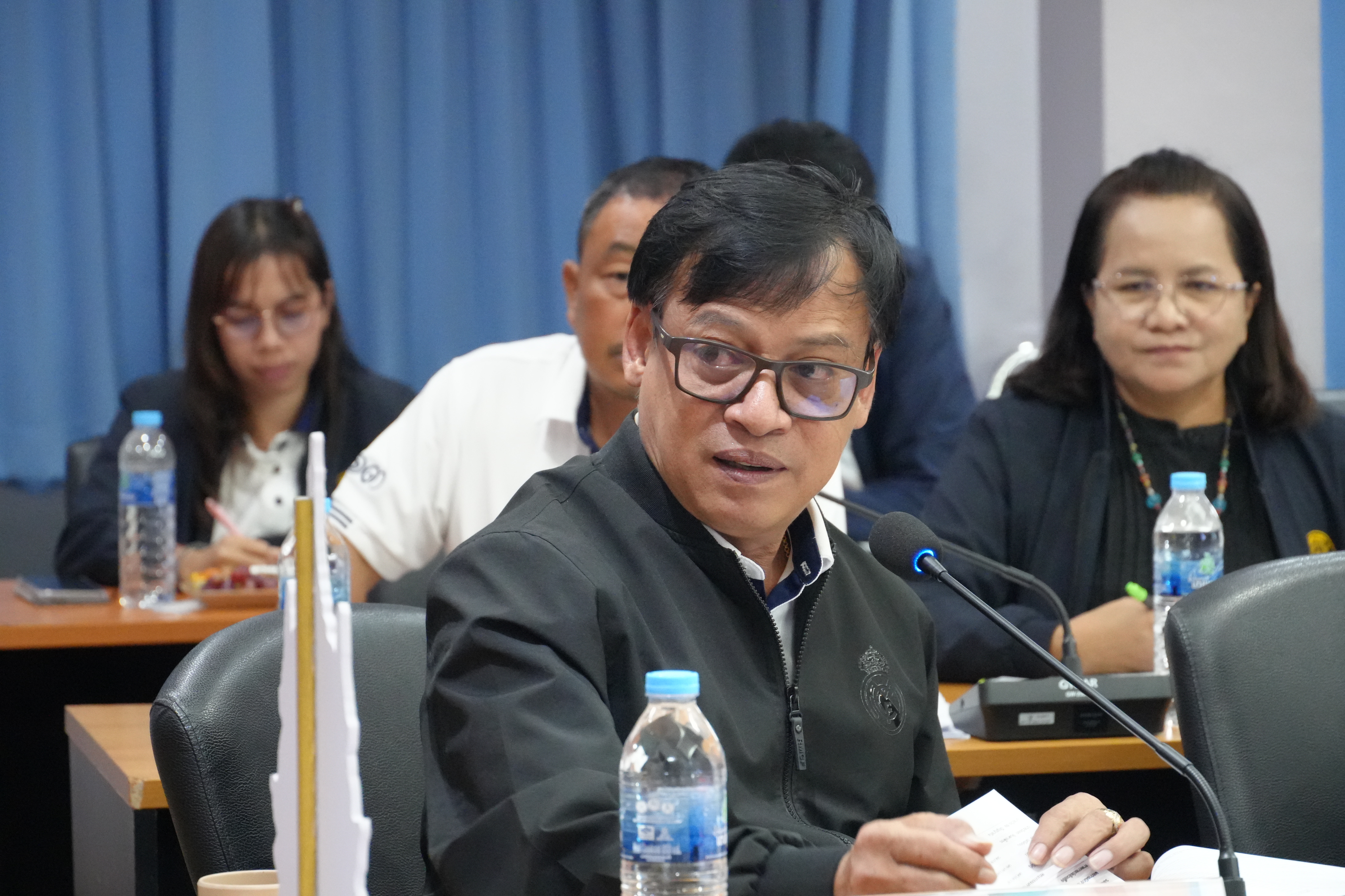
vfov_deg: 10.4
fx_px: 4930
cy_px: 448
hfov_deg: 15.5
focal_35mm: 132
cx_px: 672
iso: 6400
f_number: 5.6
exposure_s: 1/80
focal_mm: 88
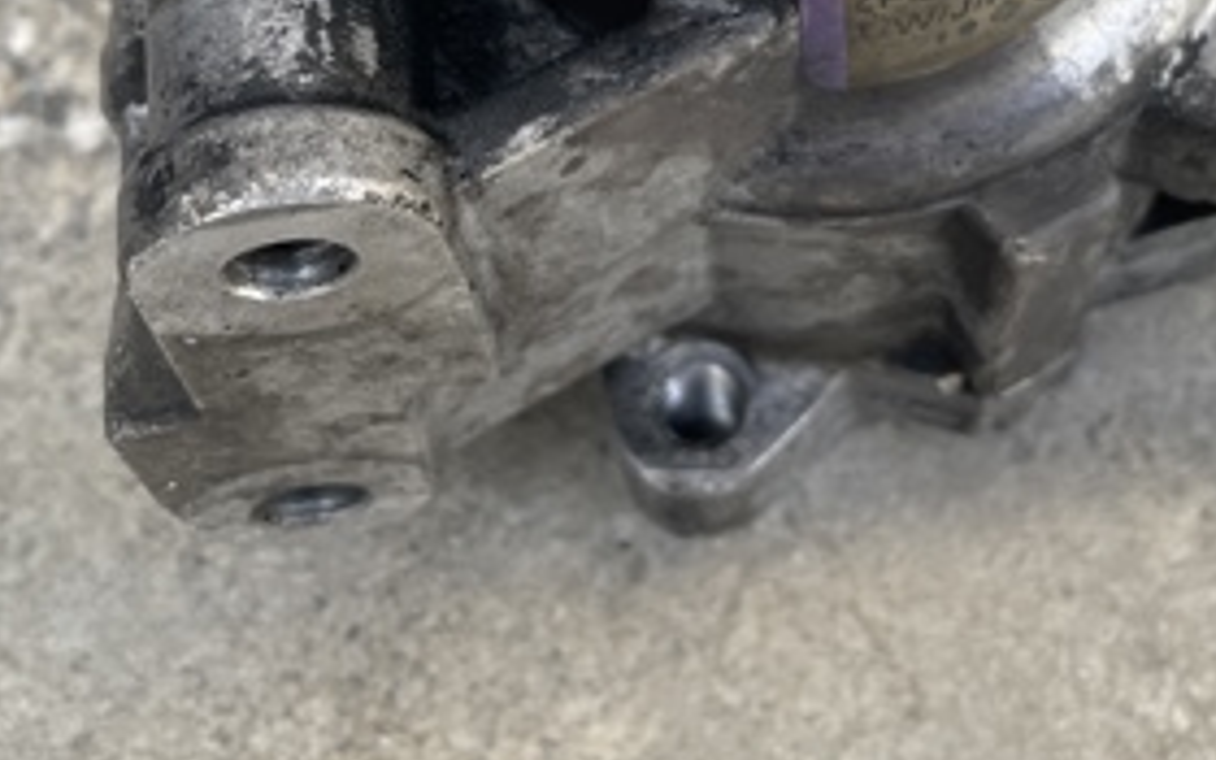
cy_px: -85
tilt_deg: -55.6
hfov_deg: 31.7
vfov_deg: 19.7
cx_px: 960
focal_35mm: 63
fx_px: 2088
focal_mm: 4.2
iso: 40
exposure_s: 1/121
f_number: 1.6
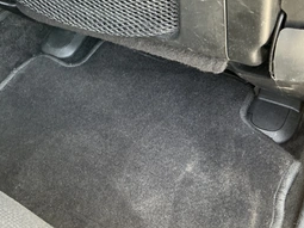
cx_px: 122
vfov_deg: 32.8
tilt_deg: -49.8
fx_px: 386
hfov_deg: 42.8
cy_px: 103
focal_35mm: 44
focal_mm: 3
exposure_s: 1/54
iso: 320
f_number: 1.8
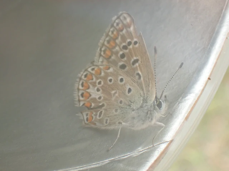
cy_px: 86
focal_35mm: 62
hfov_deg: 31.2
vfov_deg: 23.7
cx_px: 114
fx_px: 410
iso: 320
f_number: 5
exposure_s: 1/250
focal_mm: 11.09
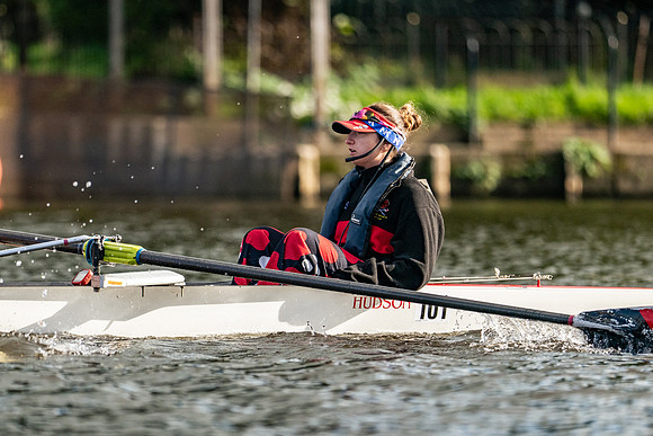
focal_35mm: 600
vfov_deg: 2.3
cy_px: 218
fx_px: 10891
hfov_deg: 3.4
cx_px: 326
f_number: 4.5
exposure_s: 1/2500
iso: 500
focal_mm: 400
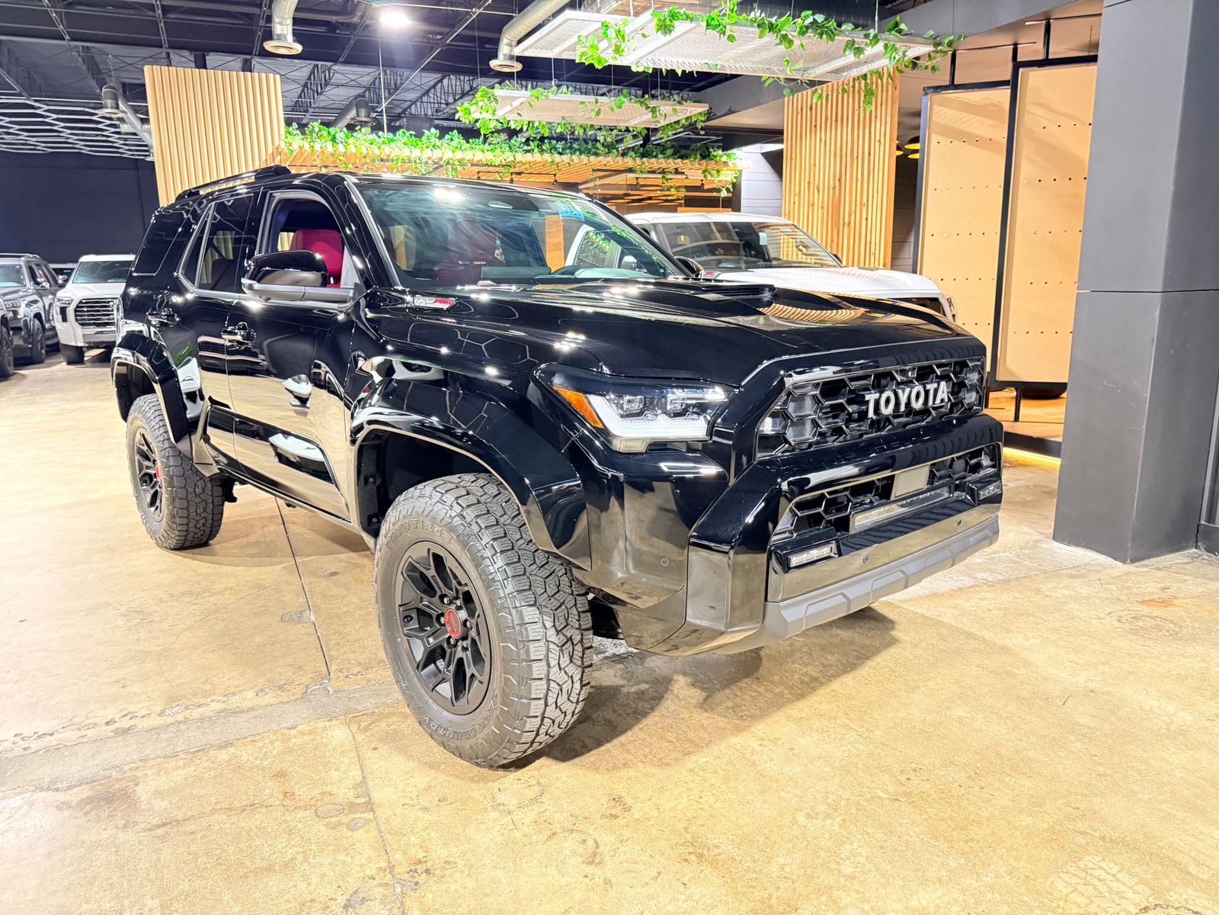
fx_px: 845
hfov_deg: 71.6
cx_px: 610
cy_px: 458
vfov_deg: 56.8
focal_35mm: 24
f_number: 1.78
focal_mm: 6.76
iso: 800
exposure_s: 1/30
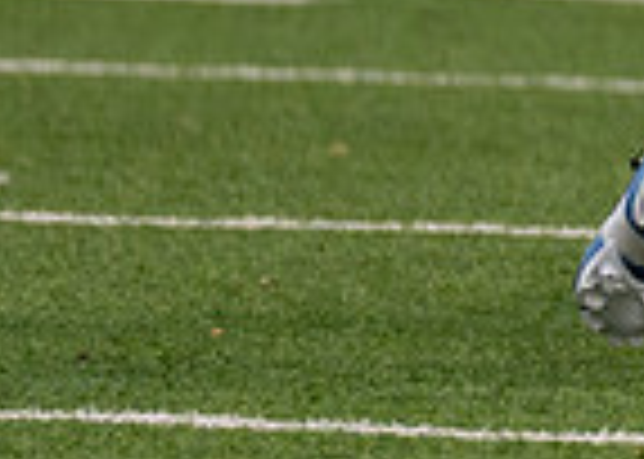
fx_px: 29470
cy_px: -202
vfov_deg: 0.9
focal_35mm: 1612
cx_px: 1650
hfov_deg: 1.2
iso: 500
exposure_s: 1/1250
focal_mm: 200
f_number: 2.8
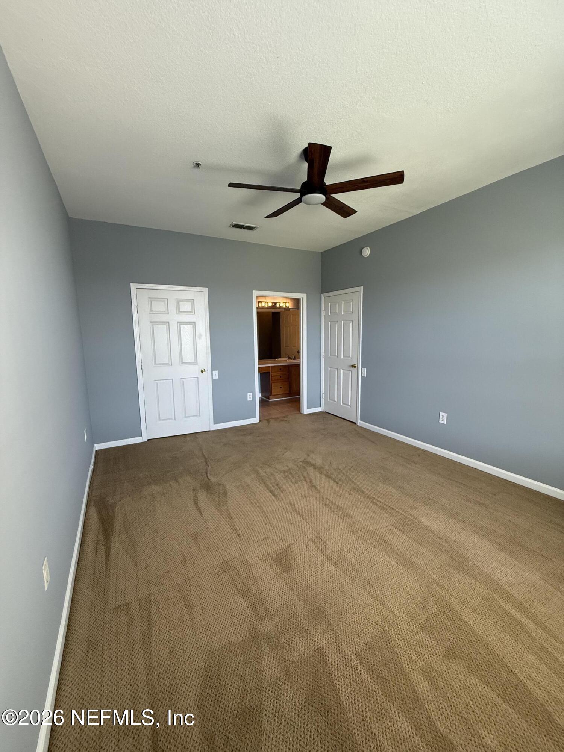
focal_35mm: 14
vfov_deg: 102.1
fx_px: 304
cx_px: 282
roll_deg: +0.7
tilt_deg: -8.1
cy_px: 376
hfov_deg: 85.7
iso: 200
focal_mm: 2.22
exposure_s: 1/120
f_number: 2.2
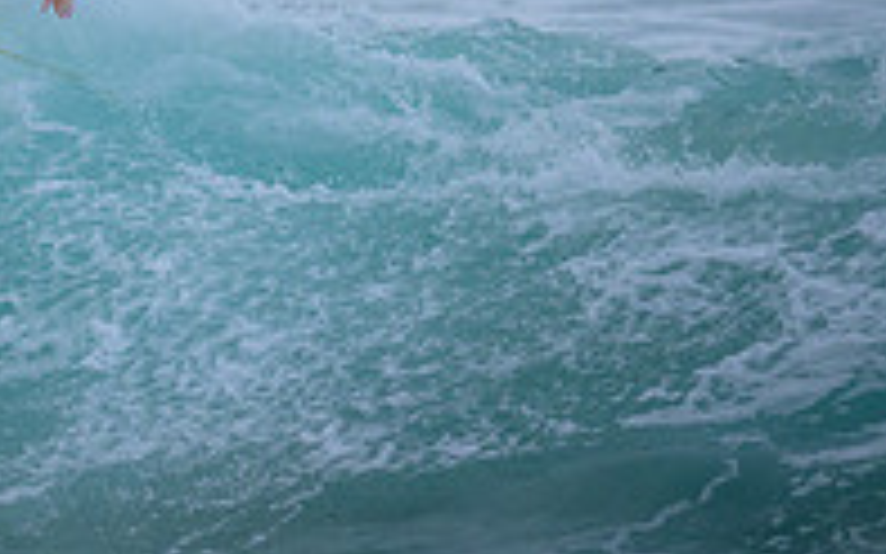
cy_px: -119
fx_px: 58007
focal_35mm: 2403
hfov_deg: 0.9
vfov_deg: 0.5
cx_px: -364
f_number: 6.3
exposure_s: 1/2000
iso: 800
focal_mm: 800
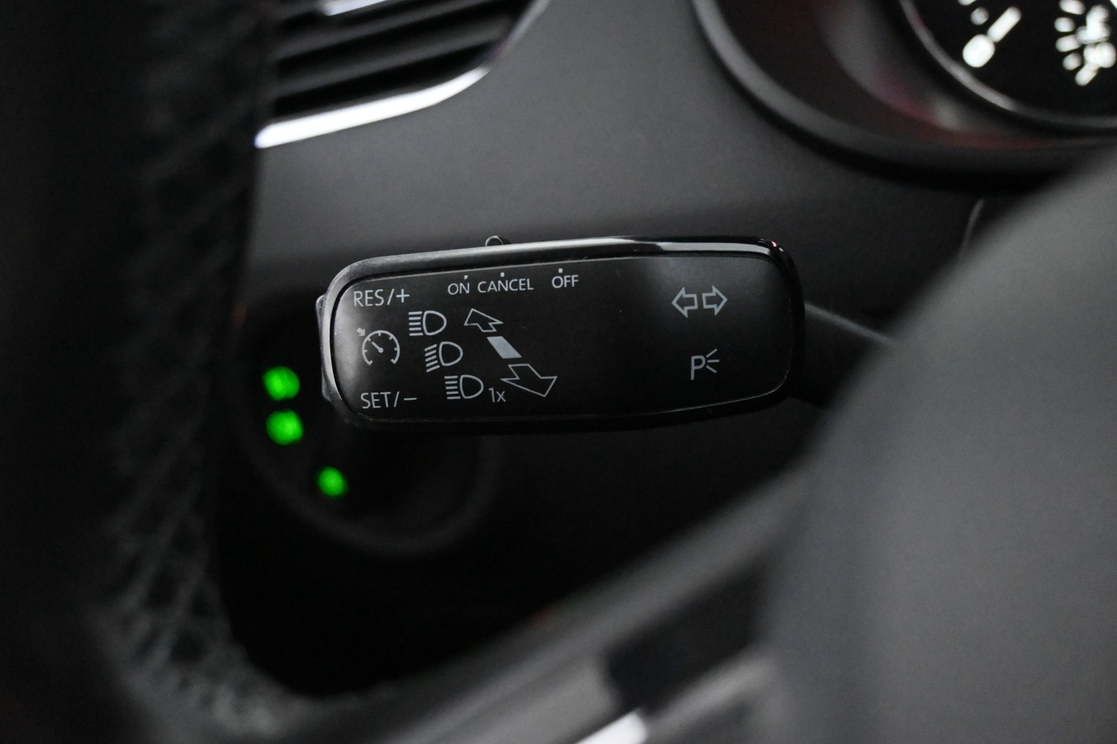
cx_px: 558
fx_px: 1210
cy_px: 372
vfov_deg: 34.2
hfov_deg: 49.6
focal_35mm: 39
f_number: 4.5
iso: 14400
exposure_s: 1/40
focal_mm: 26
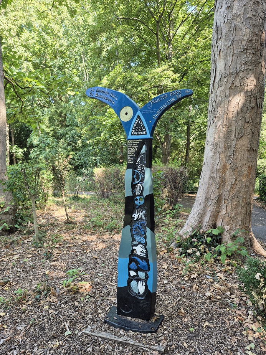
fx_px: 236
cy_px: 178
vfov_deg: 73.9
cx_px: 133
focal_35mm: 23
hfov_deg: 58.8
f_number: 1.8
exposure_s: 1/180
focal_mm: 5.4
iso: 64
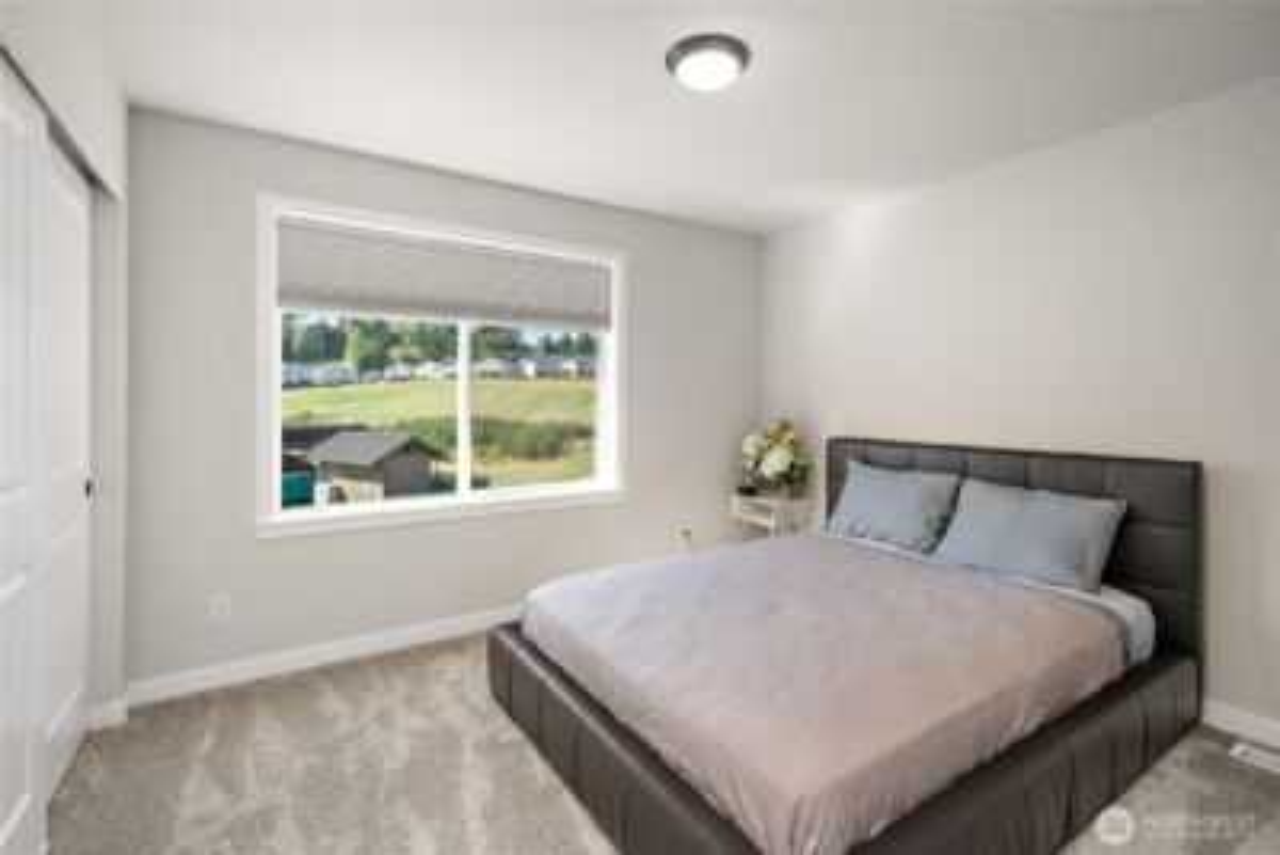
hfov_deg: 100.4
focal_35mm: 15
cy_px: 428
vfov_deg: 77.4
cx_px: 640
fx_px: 533
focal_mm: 15
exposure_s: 1/25
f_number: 8
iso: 320
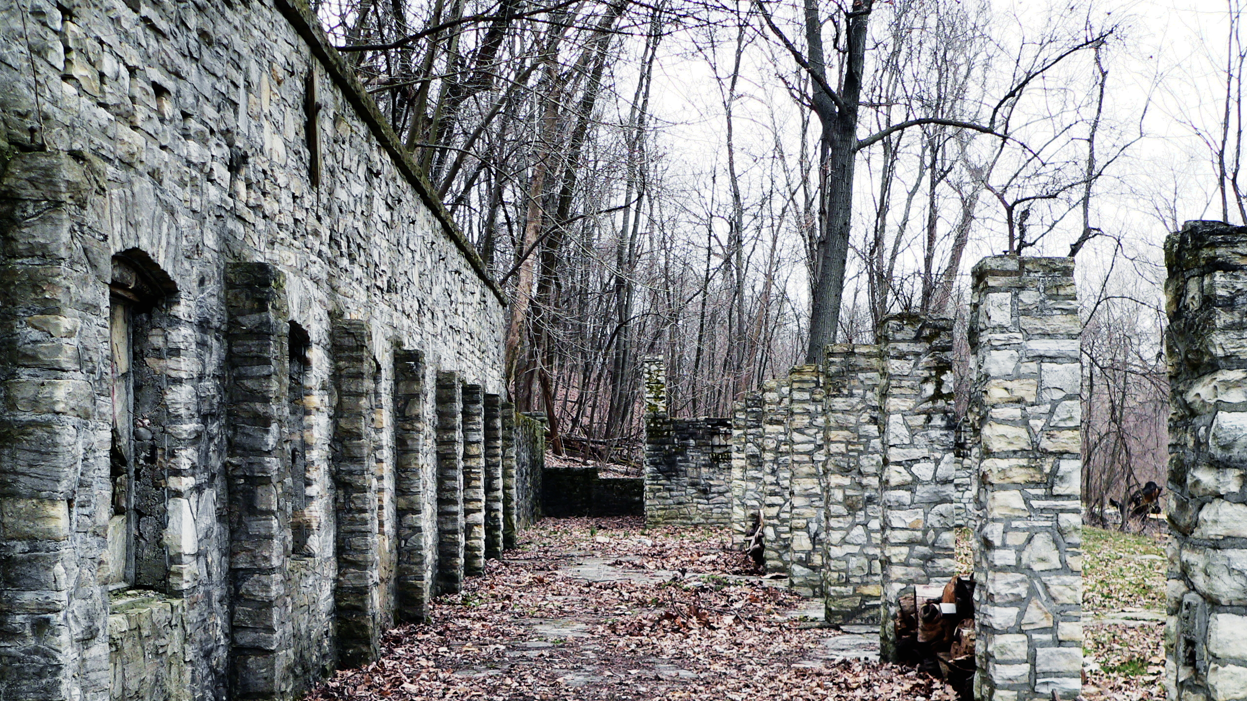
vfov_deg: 25.8
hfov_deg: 44.6
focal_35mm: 46
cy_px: 462
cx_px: 626
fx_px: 1521
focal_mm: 6.9
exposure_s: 1/100
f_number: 2.8
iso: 80
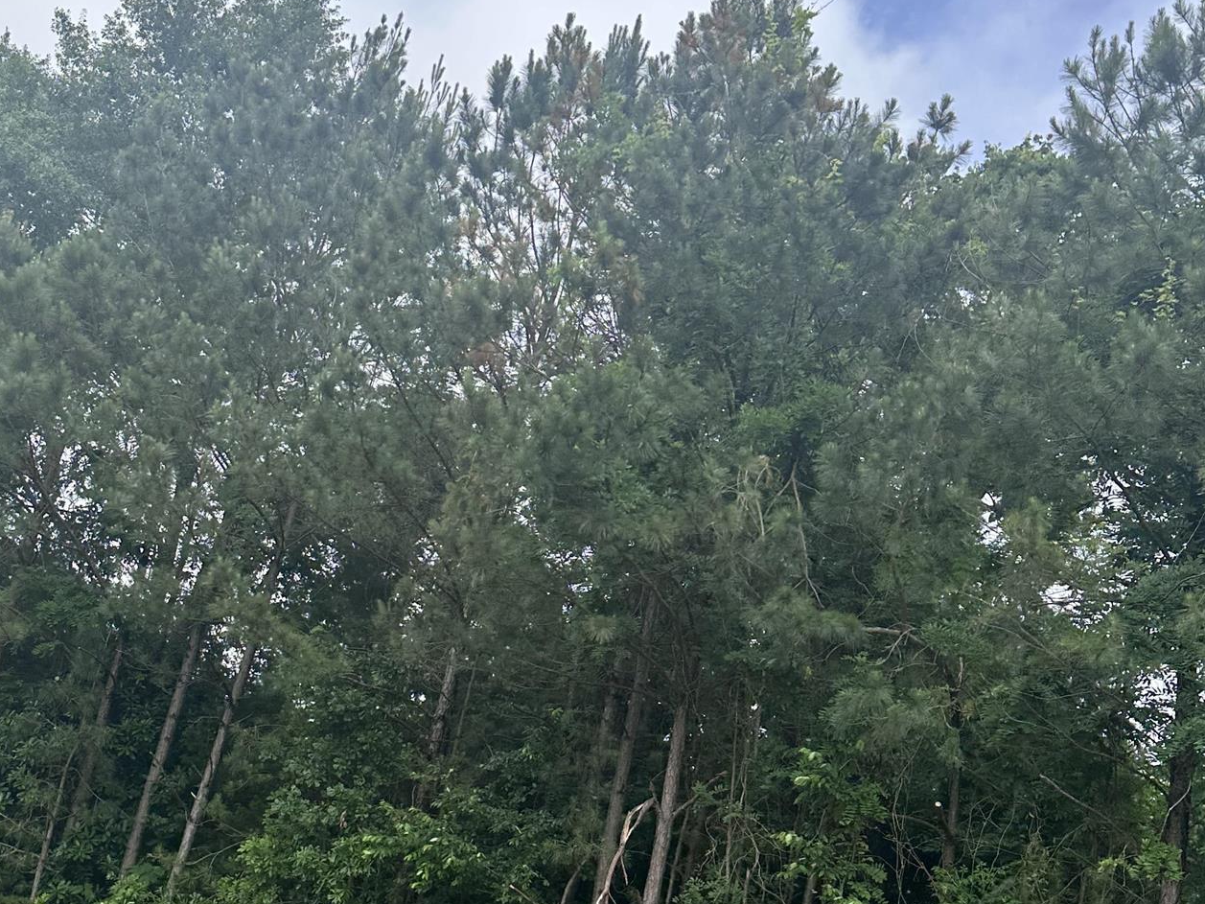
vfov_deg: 32.5
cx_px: 454
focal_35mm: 44
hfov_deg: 42.6
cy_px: 618
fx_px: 1532
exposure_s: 1/3155
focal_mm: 6.86
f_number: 1.78
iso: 80
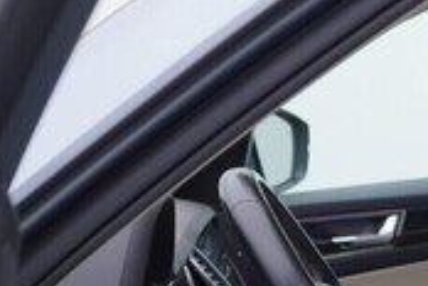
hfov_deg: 16.6
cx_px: 615
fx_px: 1355
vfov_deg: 11.8
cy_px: 332
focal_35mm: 114
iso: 125
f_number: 3.2
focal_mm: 24
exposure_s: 1/60
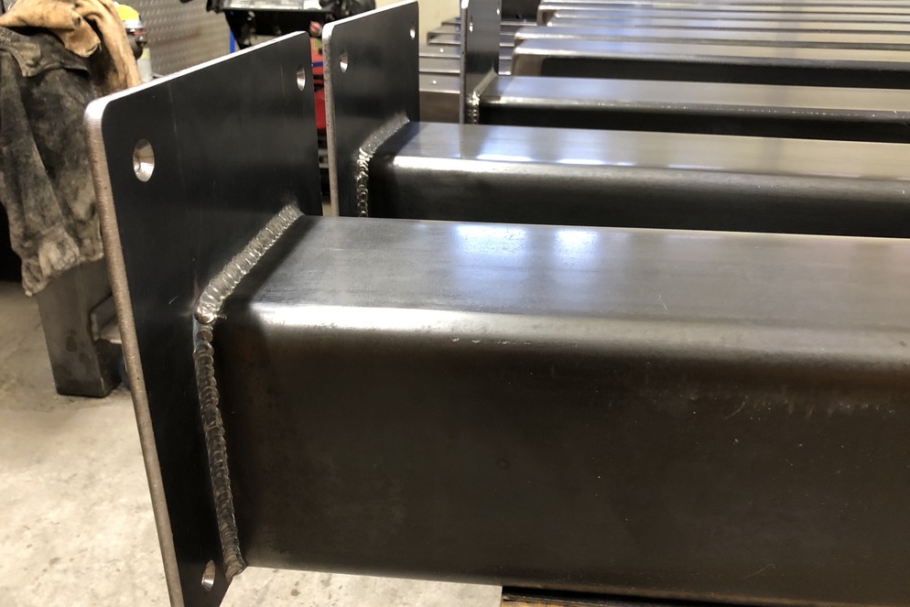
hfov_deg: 61.9
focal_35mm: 30
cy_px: 278
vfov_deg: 43.6
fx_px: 758
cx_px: 459
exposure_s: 1/15
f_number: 1.8
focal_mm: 4
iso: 64
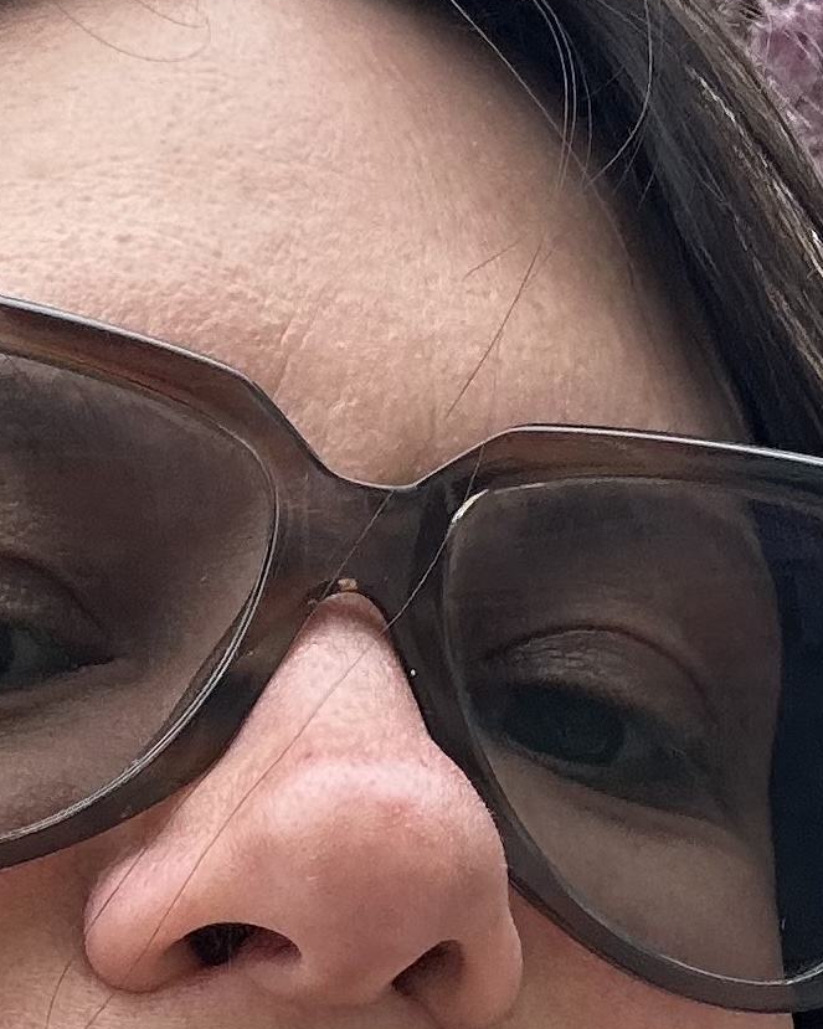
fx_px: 2467
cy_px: 1187
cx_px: 264
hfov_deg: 18.9
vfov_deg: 22.0
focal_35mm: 81
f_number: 1.9
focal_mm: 2.69
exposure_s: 1/121
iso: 64
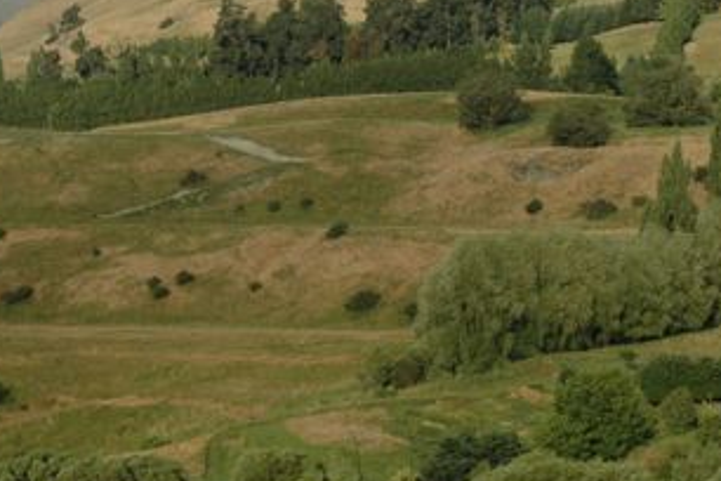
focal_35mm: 157
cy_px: 71
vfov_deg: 8.7
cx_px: 530
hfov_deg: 13.0
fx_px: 3144
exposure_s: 1/400
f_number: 10
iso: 800
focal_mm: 50
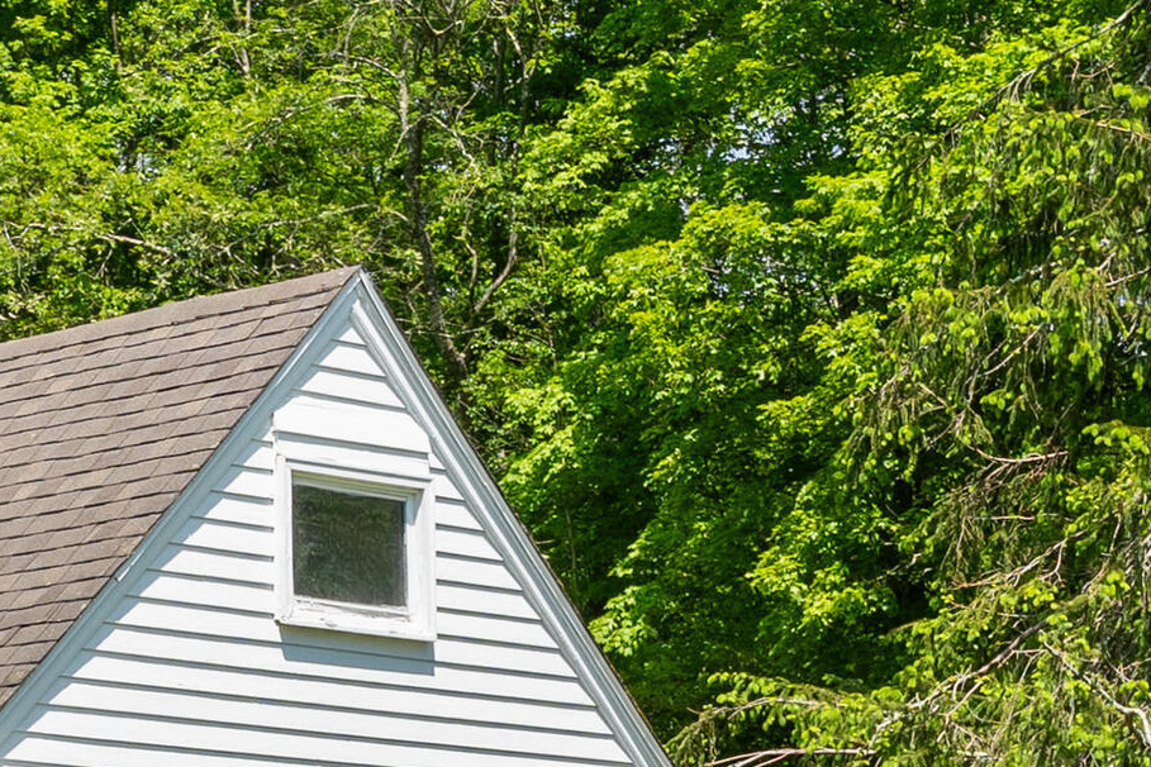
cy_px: 1104
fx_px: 4540
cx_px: -25
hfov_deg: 14.2
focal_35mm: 142
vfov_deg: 9.4
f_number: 8
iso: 320
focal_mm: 28
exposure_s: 1/250
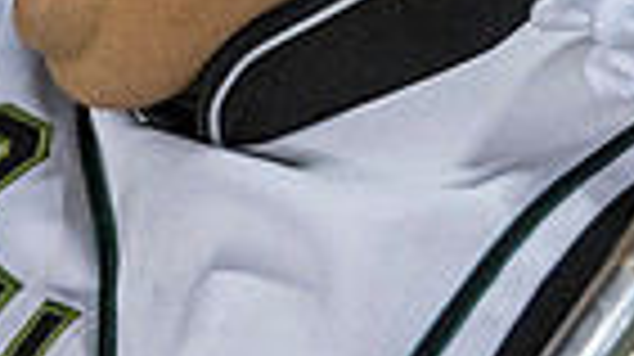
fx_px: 1814
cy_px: -376
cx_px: 126
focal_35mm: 108
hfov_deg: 19.6
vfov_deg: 10.2
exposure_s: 1/500
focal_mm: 25
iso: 2000
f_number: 3.2
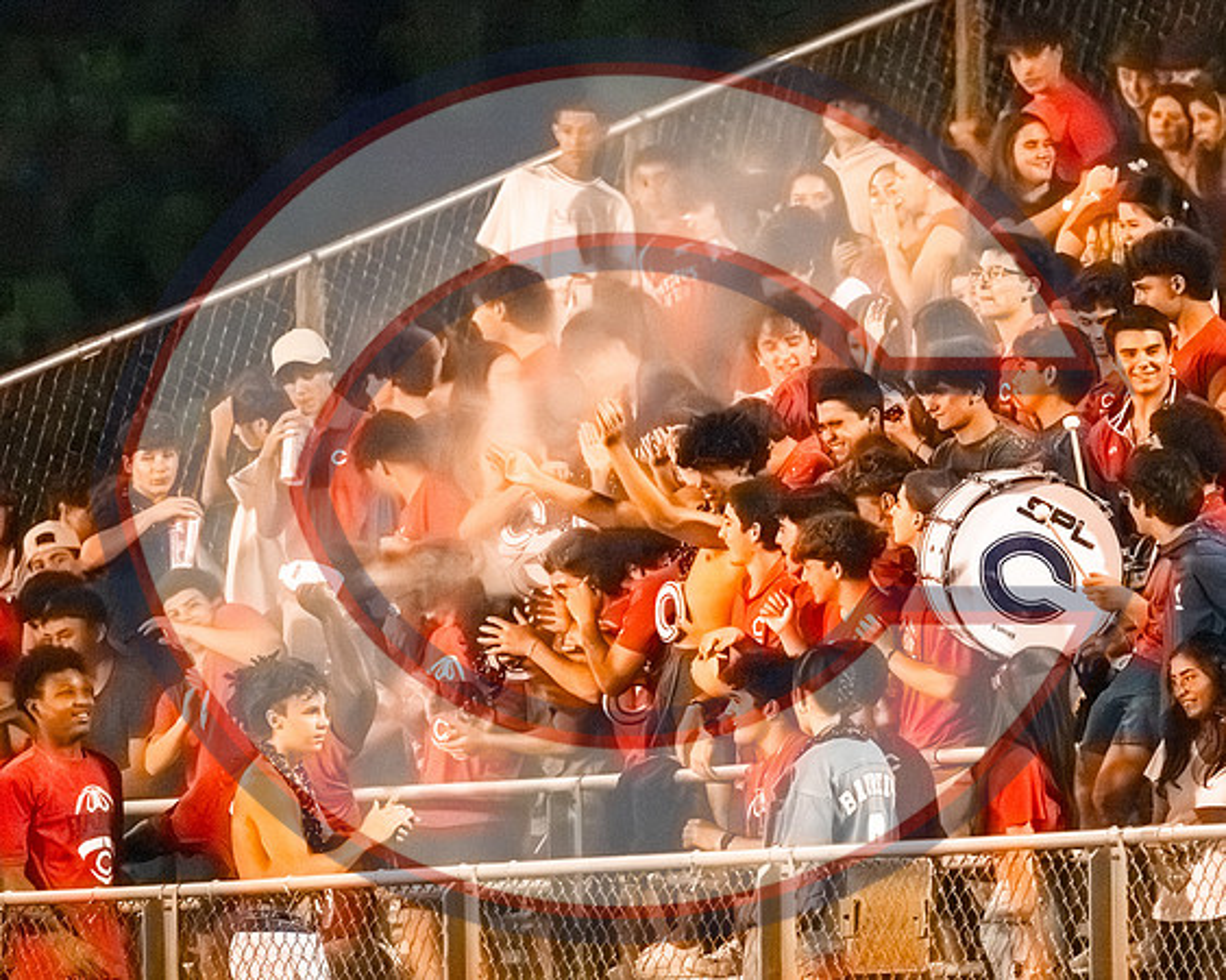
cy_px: 408
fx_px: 22544
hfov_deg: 3.1
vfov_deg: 2.5
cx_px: 644
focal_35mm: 622
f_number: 4.5
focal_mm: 400
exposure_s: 1/1600
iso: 25600
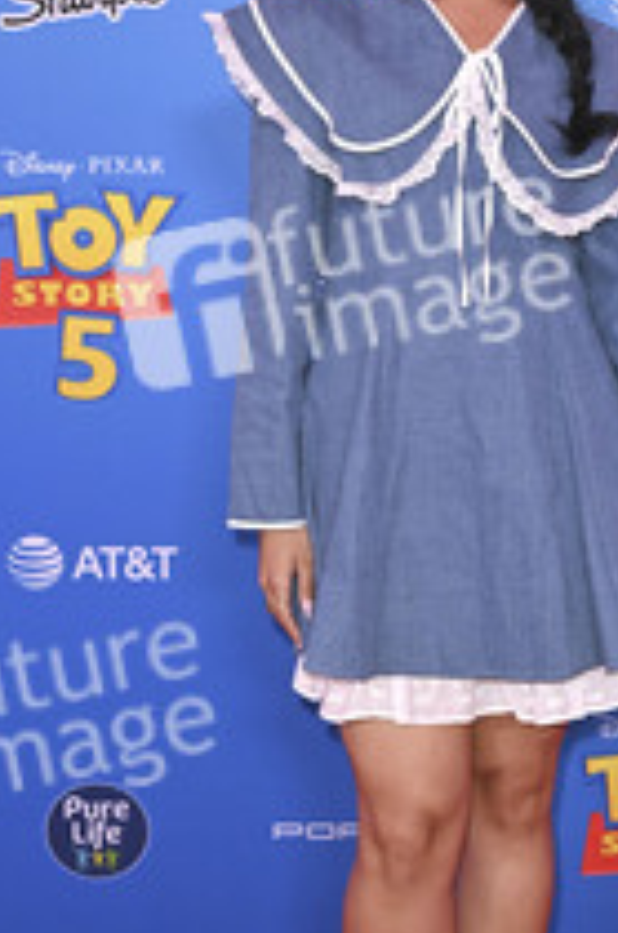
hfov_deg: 16.5
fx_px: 2122
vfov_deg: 24.8
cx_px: 471
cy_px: 506
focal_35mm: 82
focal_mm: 43
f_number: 6.3
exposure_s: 1/250
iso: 1250
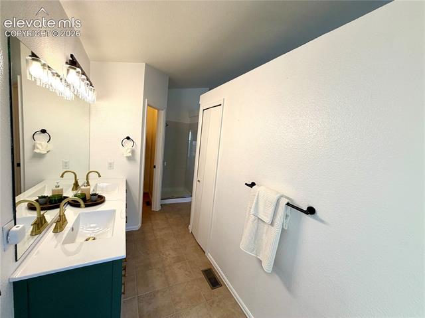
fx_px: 172
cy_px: 159
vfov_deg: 85.6
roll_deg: -5.2
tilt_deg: -6.5
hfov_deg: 102.1
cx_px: 212
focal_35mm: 14
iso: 80
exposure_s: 1/120
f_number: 2.2
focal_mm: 2.22
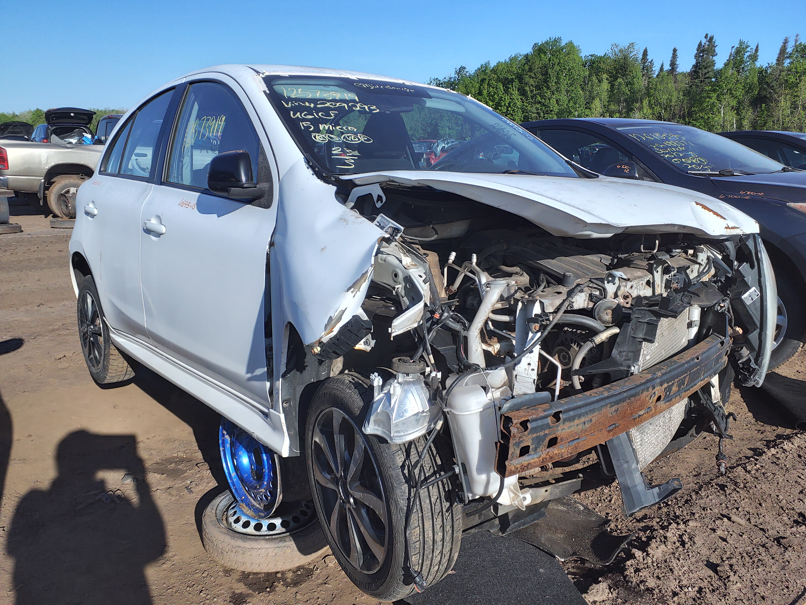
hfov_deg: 67.3
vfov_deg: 53.1
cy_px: 302
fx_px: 605
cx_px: 403
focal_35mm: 26
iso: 40
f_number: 1.9
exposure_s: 1/976
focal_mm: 3.58
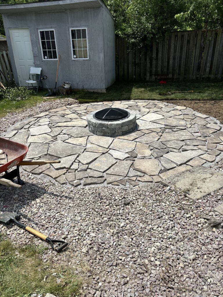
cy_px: 148
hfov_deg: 53.1
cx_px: 112
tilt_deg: -27.4
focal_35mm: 26
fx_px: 223
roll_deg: +2.6
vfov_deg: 67.3
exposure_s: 1/4255
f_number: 1.6
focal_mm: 5.96
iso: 50
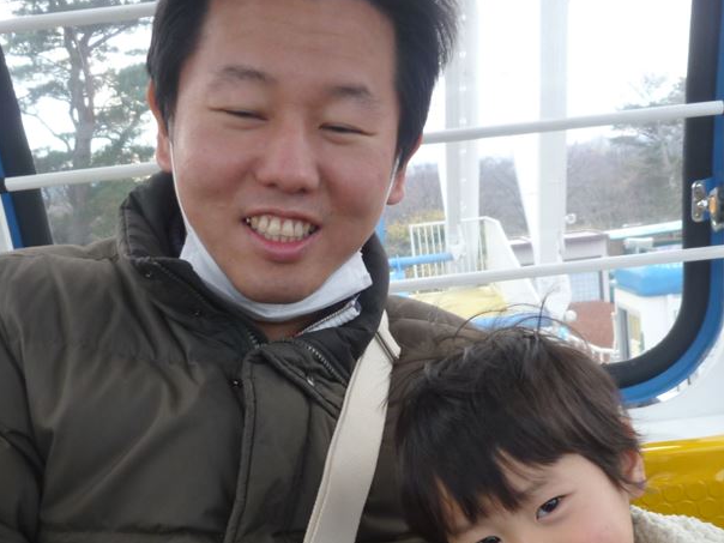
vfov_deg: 26.6
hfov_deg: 36.1
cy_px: 494
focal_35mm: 53
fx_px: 1109
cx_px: 399
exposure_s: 1/80
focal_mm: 4.5
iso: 80
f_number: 2.8
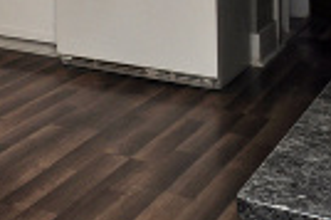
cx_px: -378
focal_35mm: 86
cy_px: -90
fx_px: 790
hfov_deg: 16.3
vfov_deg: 14.9
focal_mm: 12
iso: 200
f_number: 4
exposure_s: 1/60
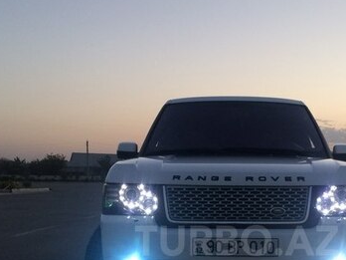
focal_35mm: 55
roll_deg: +0.5
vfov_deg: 25.6
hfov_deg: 34.5
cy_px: 241
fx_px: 550
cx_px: 237
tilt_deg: -5.6
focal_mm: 4.15
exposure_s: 1/33
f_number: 2.2
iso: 50
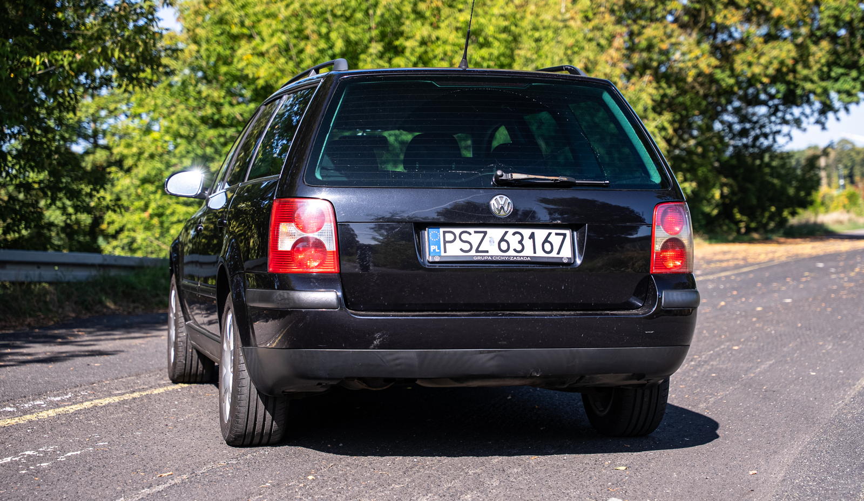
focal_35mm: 76
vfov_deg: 16.2
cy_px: 248
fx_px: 1763
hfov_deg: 27.5
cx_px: 466
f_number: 3.5
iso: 160
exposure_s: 1/200
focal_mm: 67.6
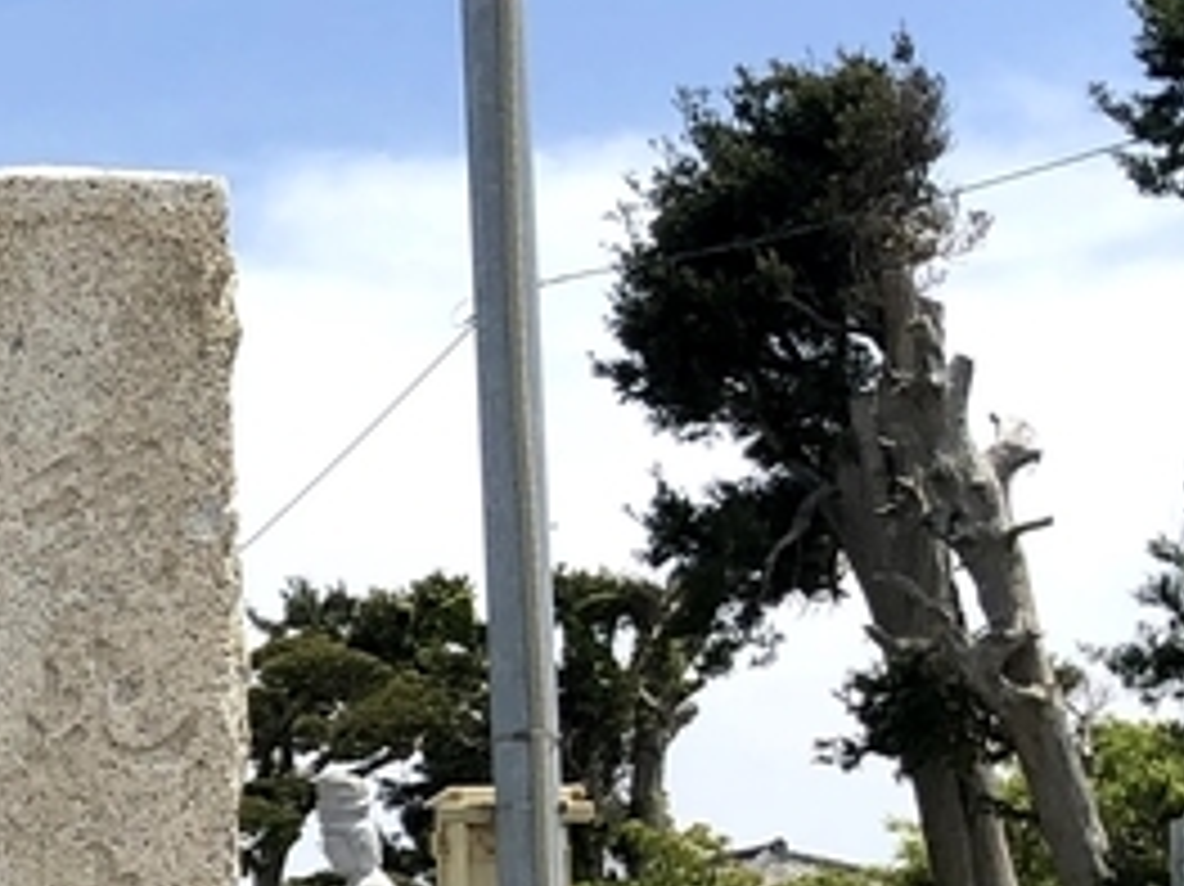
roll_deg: +1.0
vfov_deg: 11.3
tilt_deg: +2.1
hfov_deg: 13.7
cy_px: 1165
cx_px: -981
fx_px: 4376
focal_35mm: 128
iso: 20
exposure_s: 1/2404
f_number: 1.8
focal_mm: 4
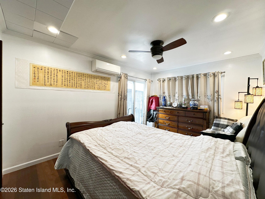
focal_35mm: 14
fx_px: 107
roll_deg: -1.0
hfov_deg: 102.1
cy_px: 100
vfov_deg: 85.7
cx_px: 132
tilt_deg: -0.9
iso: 125
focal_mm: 2.22
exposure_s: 1/120
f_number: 2.2
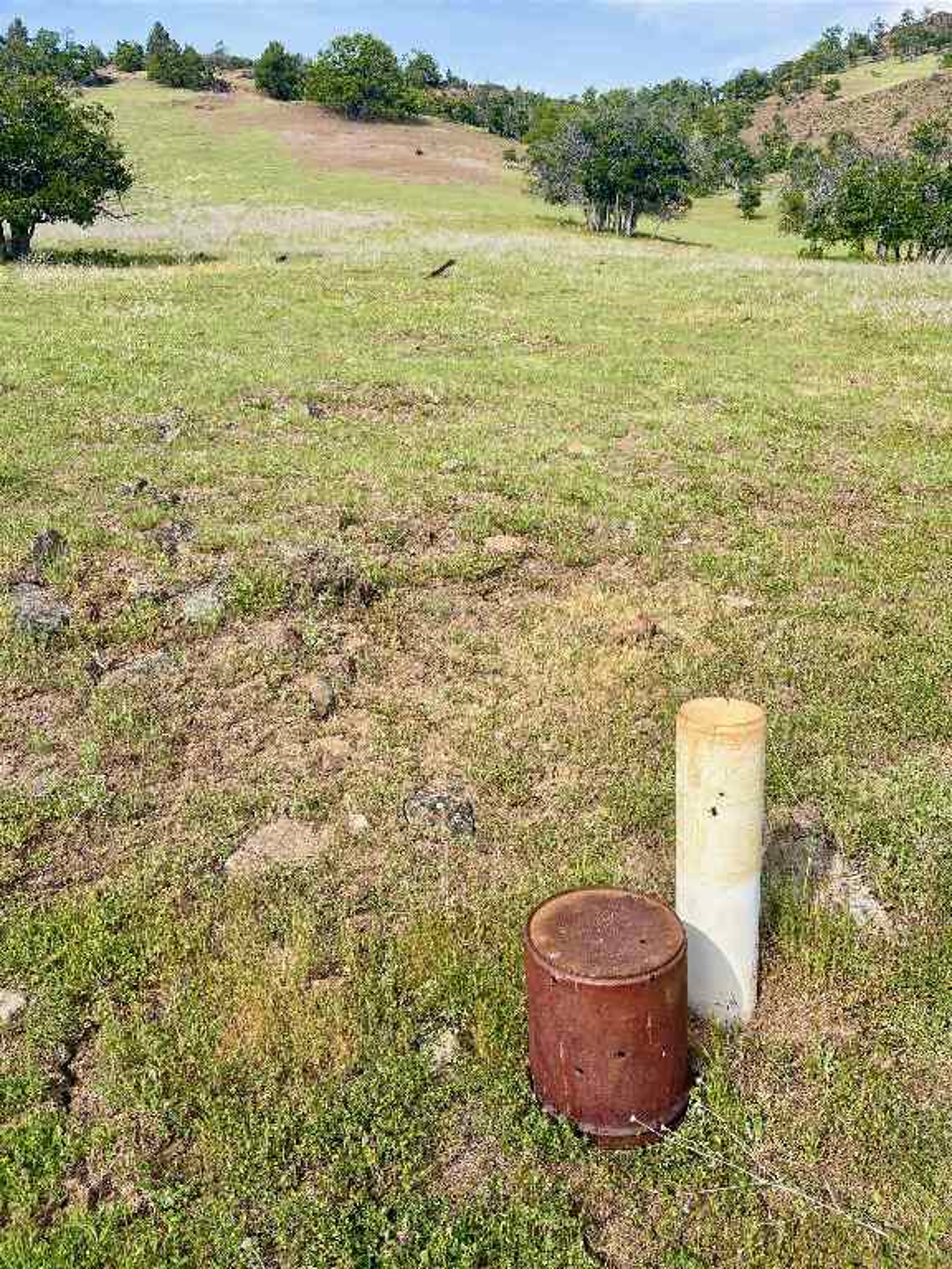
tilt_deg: -11.9
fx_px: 953
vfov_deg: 67.3
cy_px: 634
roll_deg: +0.6
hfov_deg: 53.1
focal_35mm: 26
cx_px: 476
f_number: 1.6
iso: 50
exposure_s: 1/2283
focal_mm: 5.96
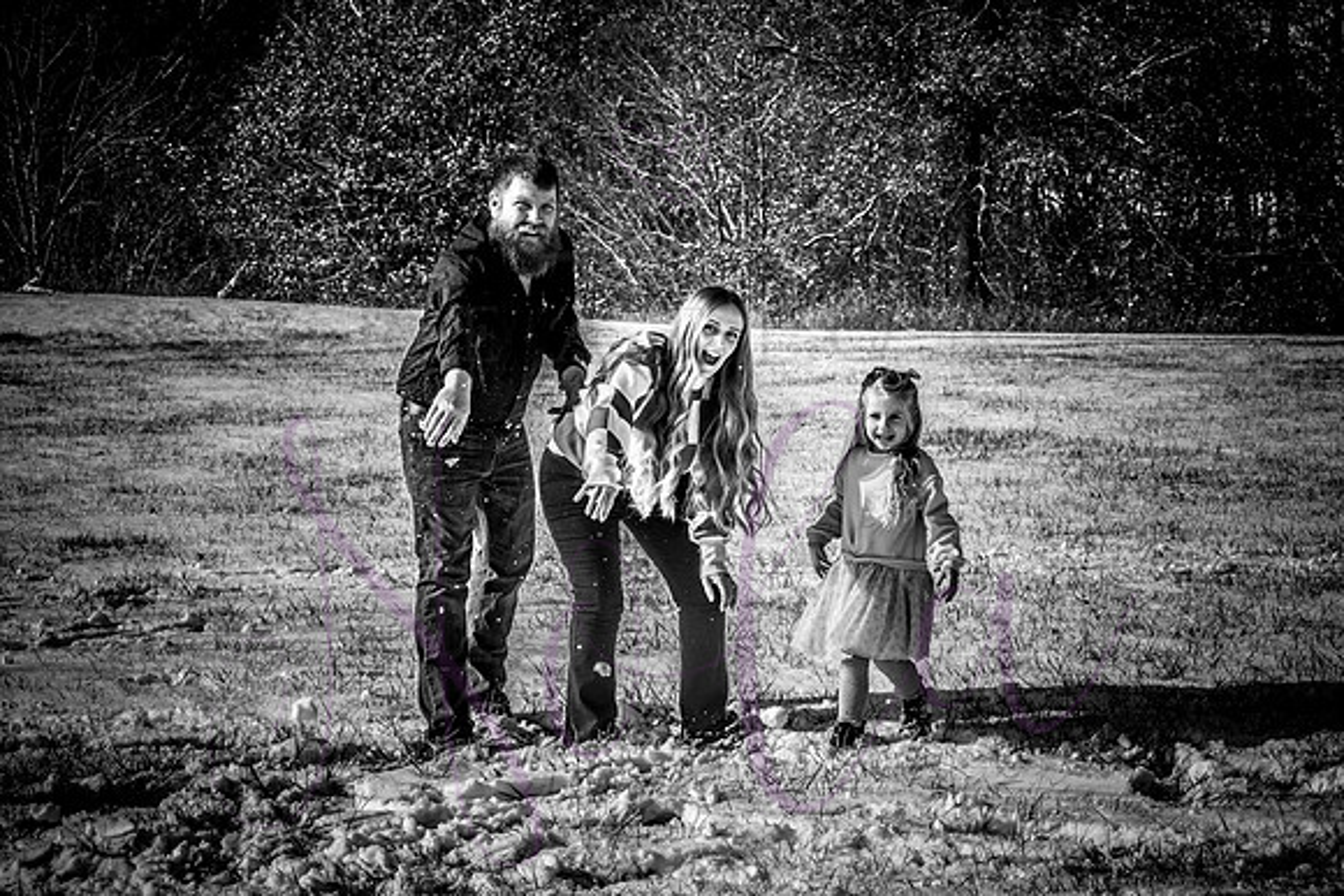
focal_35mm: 80
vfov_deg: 17.1
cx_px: 672
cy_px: 448
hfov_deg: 25.4
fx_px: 2987
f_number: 14
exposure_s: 1/1000
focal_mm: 80
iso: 640
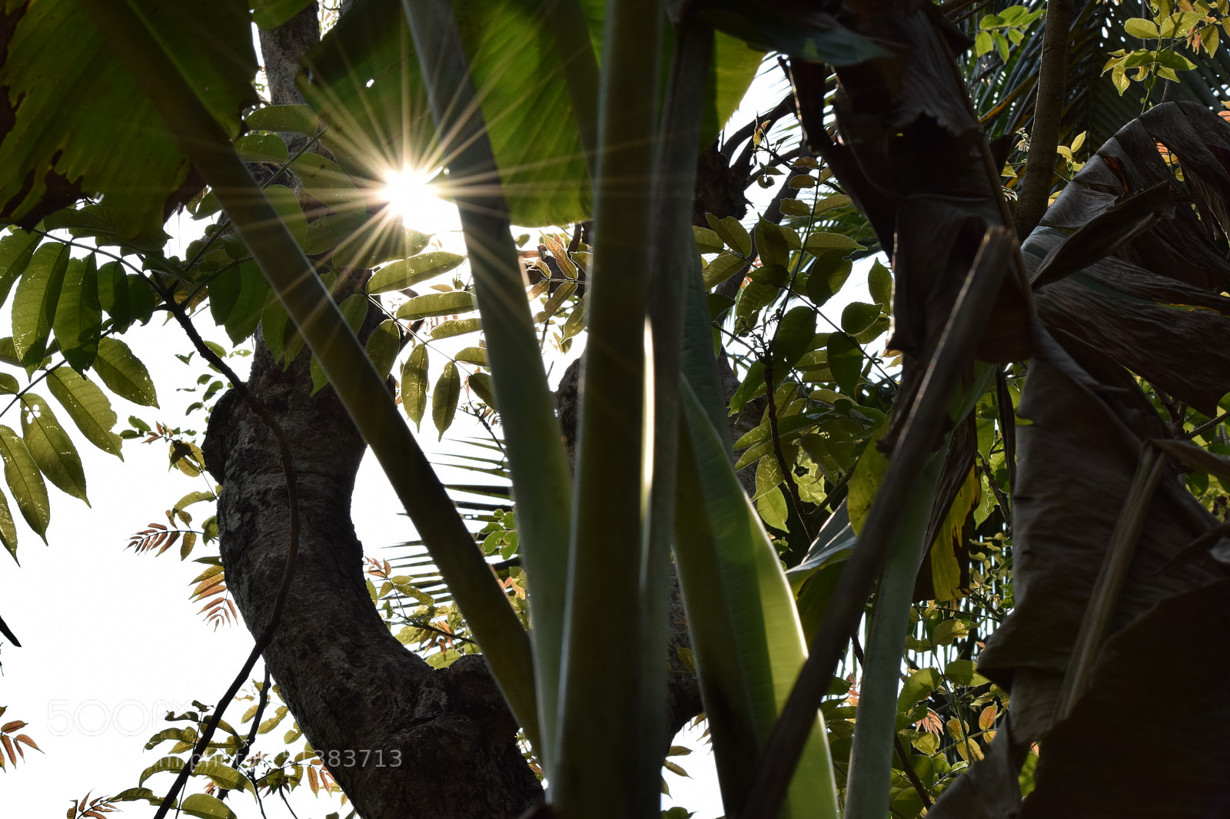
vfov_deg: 16.5
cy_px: 410
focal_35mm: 82
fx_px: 2818
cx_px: 615
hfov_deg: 24.6
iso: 400
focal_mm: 55
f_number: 16
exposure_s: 1/500
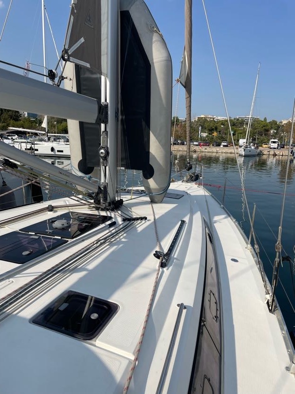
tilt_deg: -10.6
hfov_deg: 53.1
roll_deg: -2.1
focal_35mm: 26
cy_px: 197
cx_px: 148
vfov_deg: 67.3
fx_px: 295
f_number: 1.6
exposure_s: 1/5291
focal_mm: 4.2
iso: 32
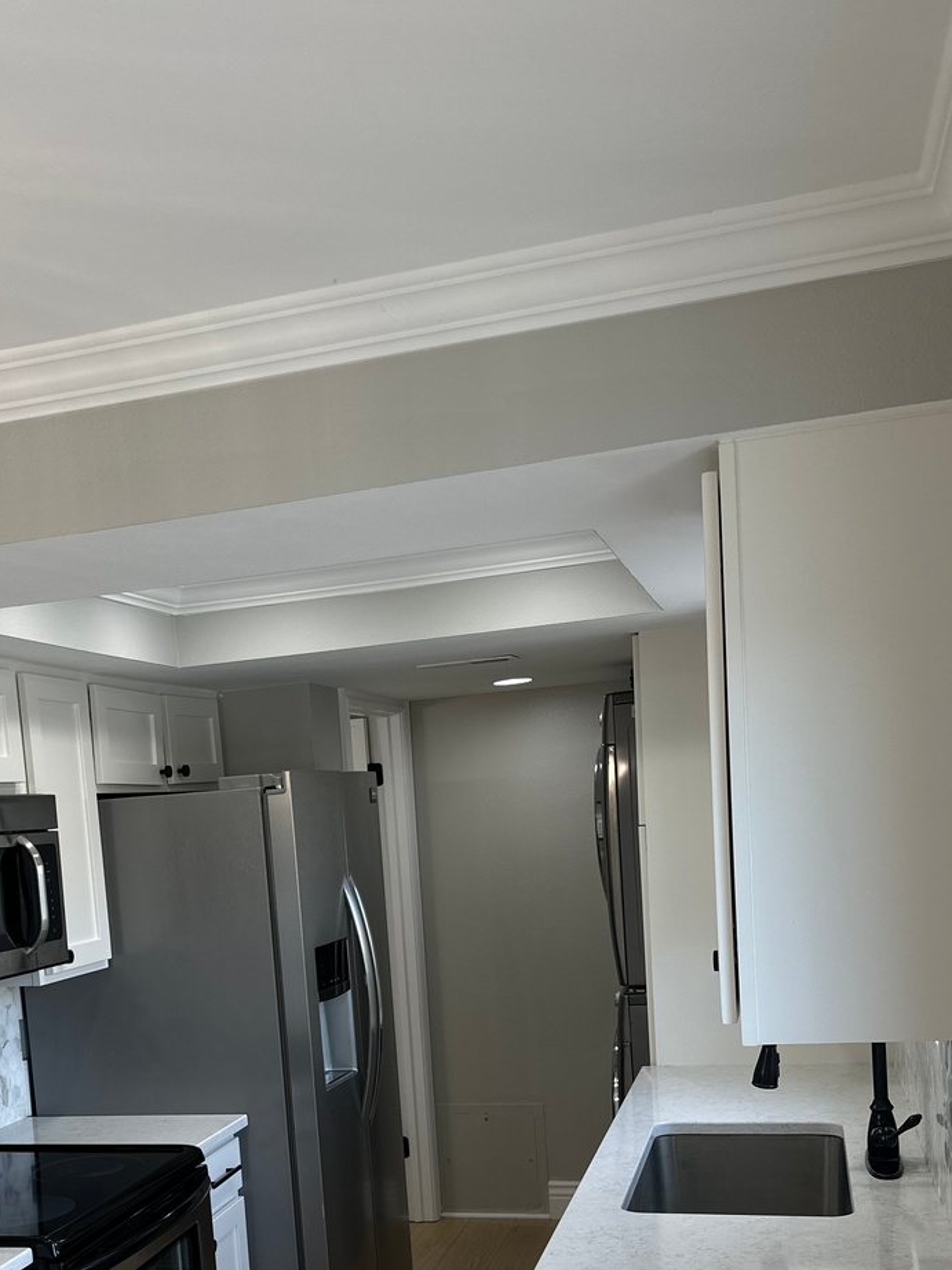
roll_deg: +4.3
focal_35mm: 40
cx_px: 336
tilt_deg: -5.3
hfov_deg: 35.7
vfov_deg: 45.0
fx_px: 1467
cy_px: 971
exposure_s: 1/147
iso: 64
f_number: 1.78
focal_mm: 6.86
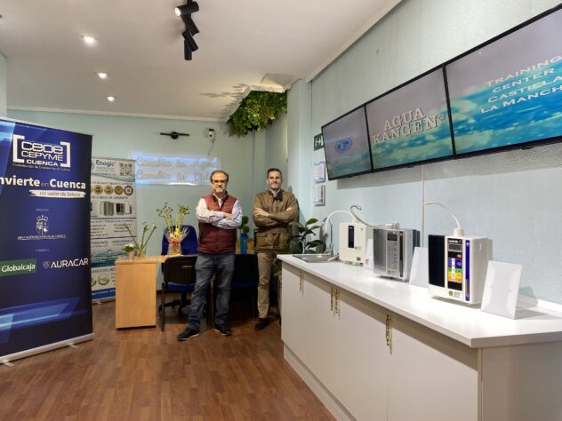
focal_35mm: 26
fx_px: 422
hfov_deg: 67.3
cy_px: 210
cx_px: 281
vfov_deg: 53.1
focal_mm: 4.25
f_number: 1.8
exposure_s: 1/100
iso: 50
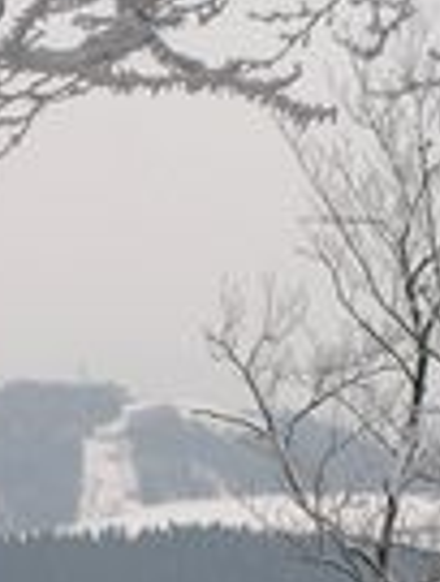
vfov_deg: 7.3
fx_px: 4487
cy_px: 897
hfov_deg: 5.6
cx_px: -164
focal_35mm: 266
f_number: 3.3
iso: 50
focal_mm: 13.4
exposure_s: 1/125
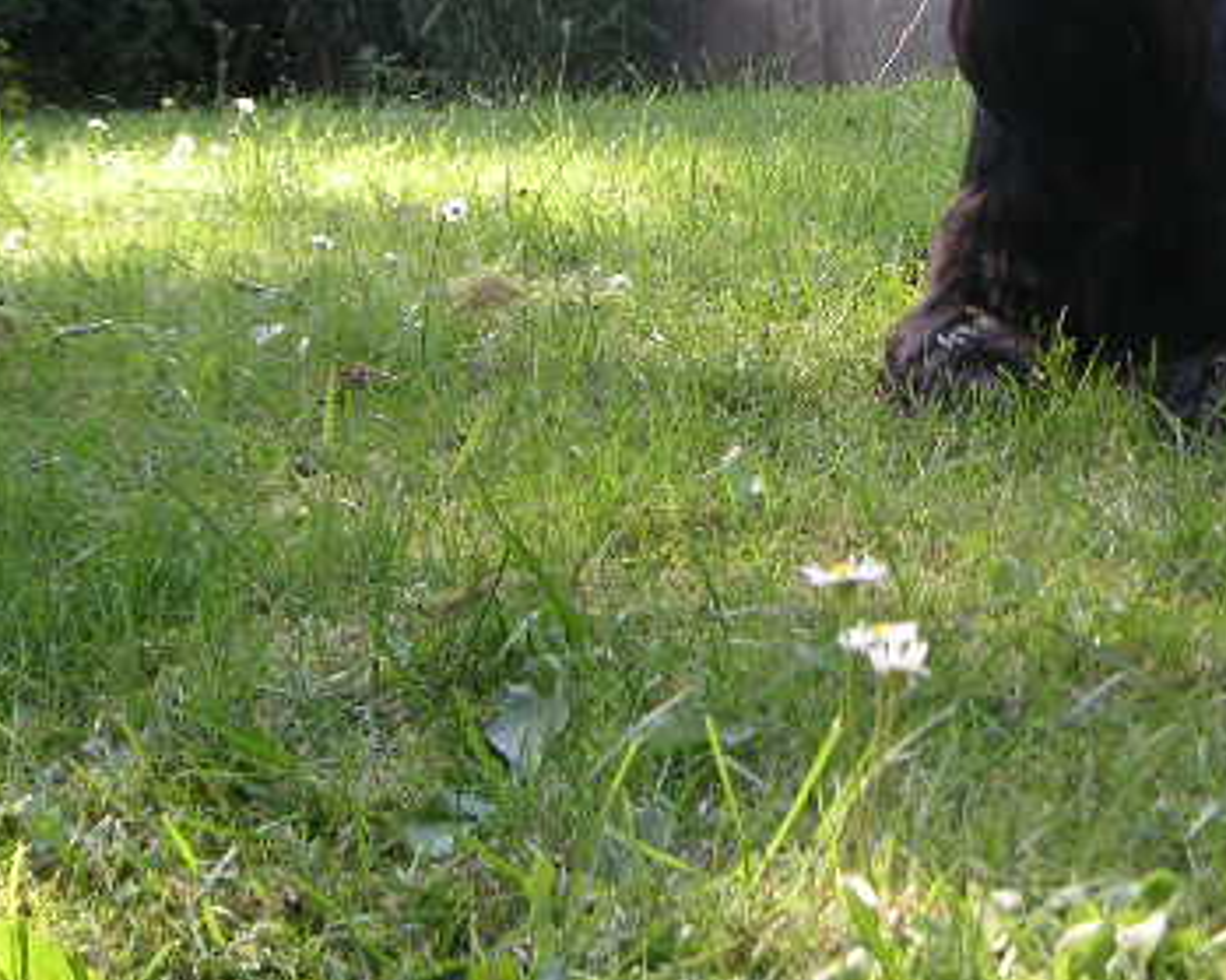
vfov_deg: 22.2
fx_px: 2467
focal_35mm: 68
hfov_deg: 27.2
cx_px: 1043
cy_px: 193
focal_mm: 6
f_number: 2.8
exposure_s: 1/60
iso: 50
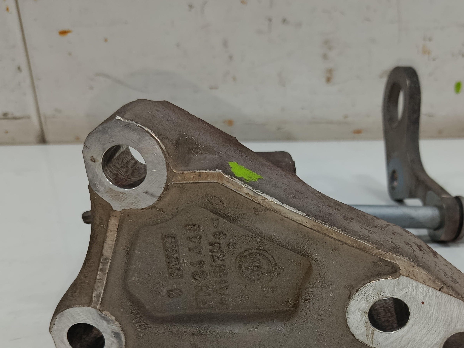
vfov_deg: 34.8
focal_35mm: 40
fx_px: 536
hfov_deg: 46.5
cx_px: 283
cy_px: 282
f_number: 1.7
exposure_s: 1/100
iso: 710
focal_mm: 5.24
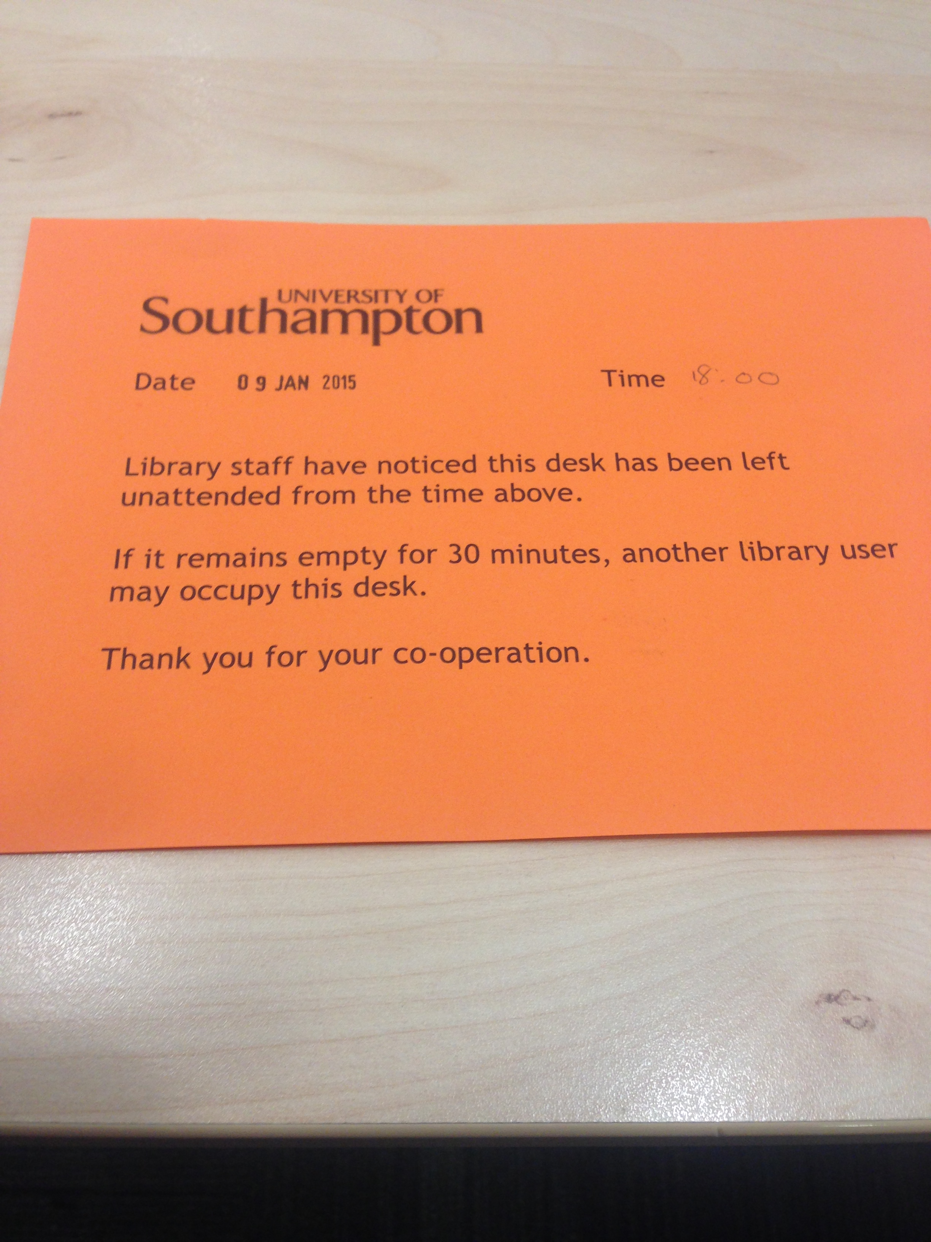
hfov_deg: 42.9
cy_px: 621
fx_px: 1183
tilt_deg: -59.0
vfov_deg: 55.4
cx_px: 466
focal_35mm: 33
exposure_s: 1/20
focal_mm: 4.12
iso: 80
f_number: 2.4
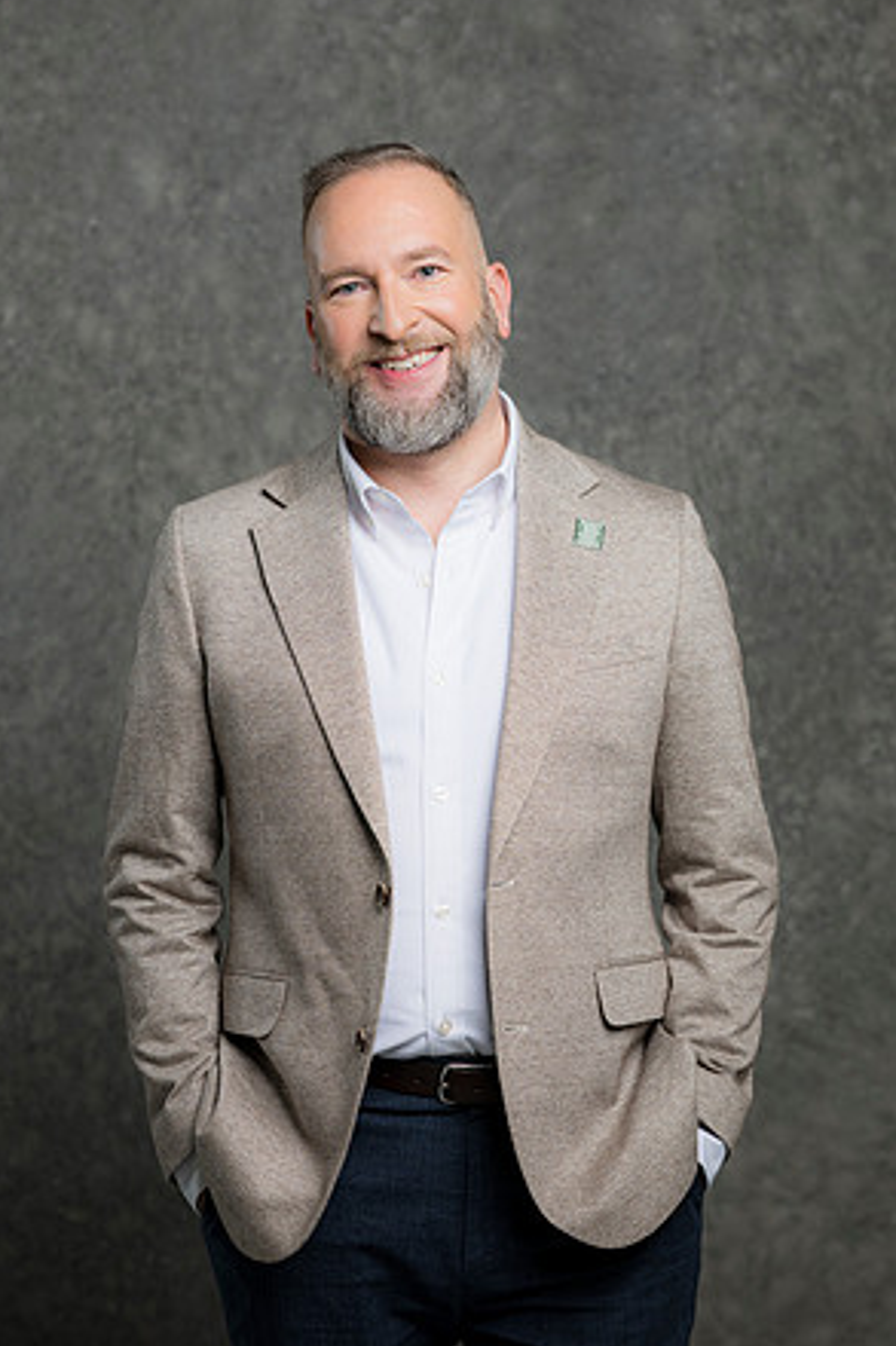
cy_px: 664
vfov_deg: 23.4
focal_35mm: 87
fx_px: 3250
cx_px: 443
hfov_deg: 15.7
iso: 125
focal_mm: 85
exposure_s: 1/200
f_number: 5
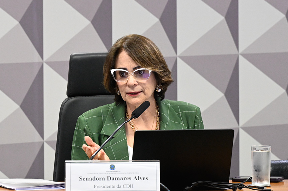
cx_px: 144
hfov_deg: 6.9
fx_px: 2396
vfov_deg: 4.6
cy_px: 96
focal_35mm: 300
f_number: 4
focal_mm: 200
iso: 3200
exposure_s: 1/200
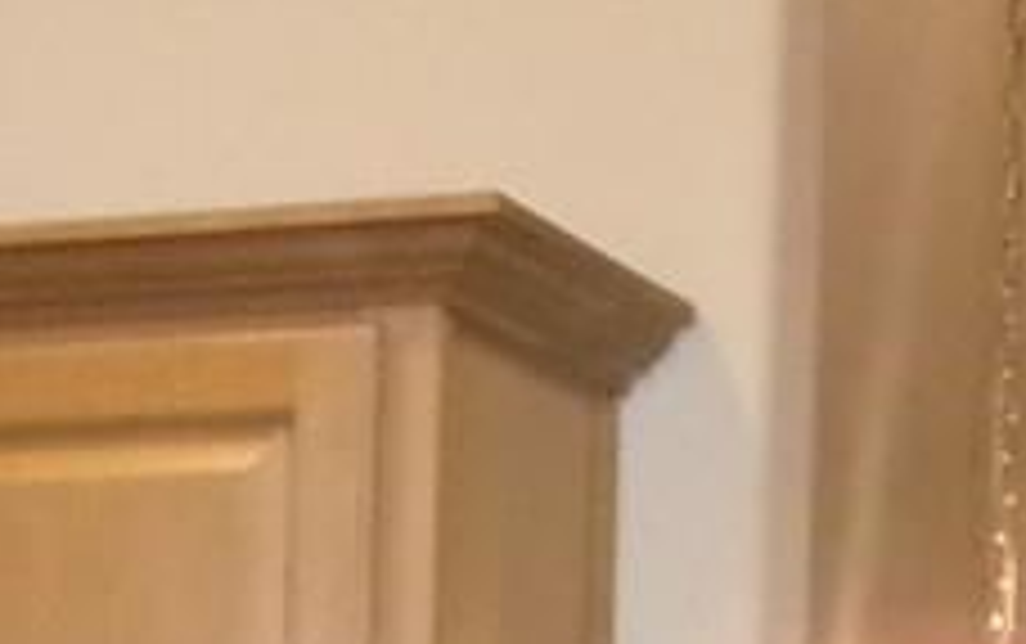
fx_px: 5822
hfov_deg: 9.7
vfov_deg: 6.1
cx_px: -580
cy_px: 1531
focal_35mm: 208
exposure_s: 1/34
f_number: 3.9
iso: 400
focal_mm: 5.1
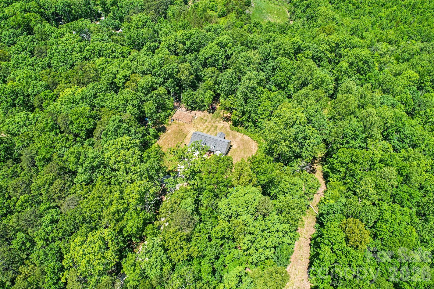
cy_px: 144
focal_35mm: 22
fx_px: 265
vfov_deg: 57.2
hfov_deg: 78.6
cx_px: 217
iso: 100
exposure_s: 1/120
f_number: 2.8
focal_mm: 8.4
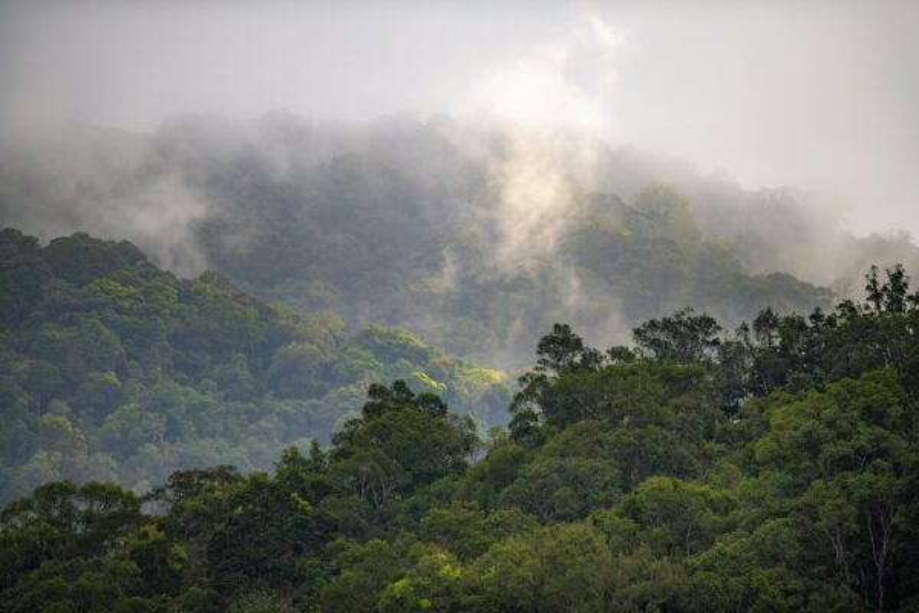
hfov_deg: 5.2
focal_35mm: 400
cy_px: 306
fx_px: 10210
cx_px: 460
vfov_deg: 3.4
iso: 400
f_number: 2.8
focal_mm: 400
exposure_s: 1/1600
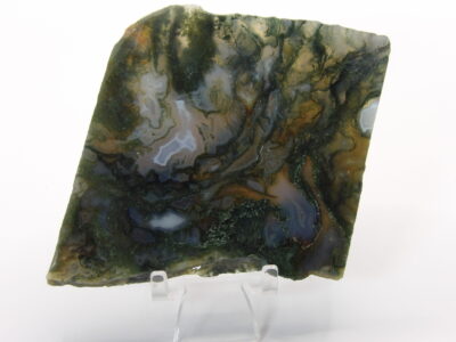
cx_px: 228
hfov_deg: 19.3
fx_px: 1344
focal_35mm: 102
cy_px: 171
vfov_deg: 14.5
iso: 200
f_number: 4.2
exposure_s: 1/61
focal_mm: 18.2
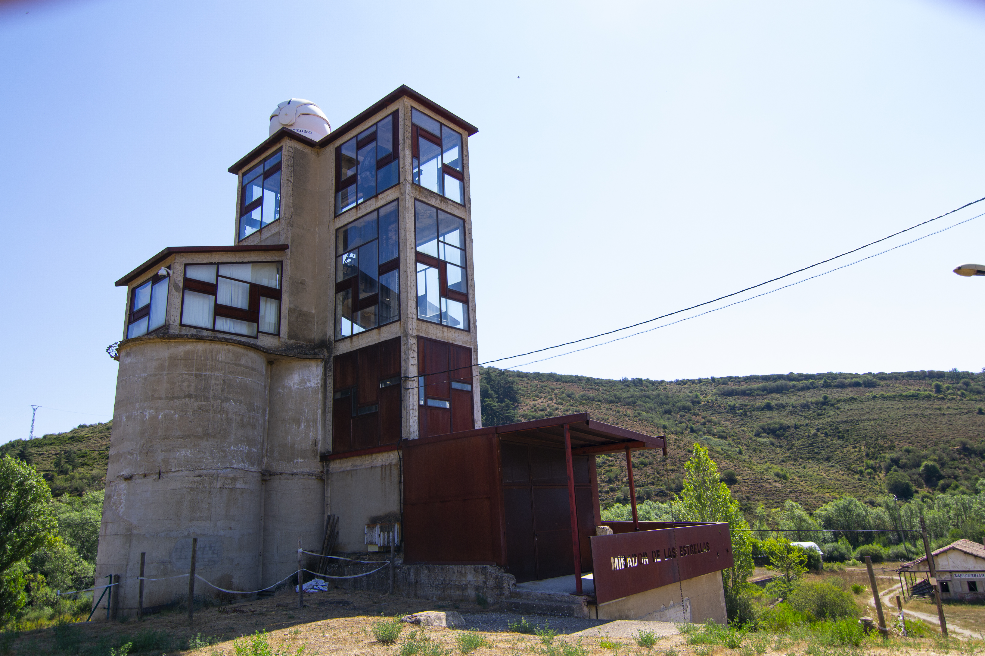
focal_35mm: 22
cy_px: 328
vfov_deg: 56.1
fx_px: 616
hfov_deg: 77.3
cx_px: 492
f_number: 4.5
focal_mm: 15
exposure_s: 1/500
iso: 100
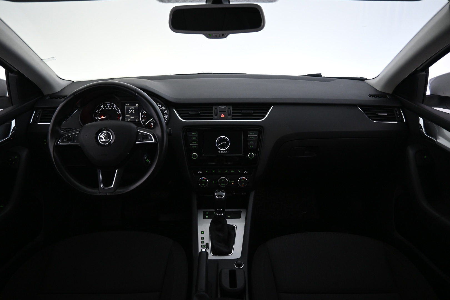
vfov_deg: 53.1
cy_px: 150
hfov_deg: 73.7
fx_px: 300
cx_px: 225
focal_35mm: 24
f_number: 3.5
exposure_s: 1/25
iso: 1100
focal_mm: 16
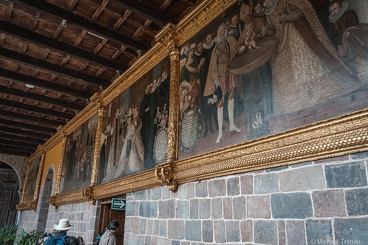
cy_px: 122
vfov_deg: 46.4
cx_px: 184
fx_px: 286
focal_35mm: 28
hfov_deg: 65.5
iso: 12800
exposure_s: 1/125
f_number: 8
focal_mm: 28
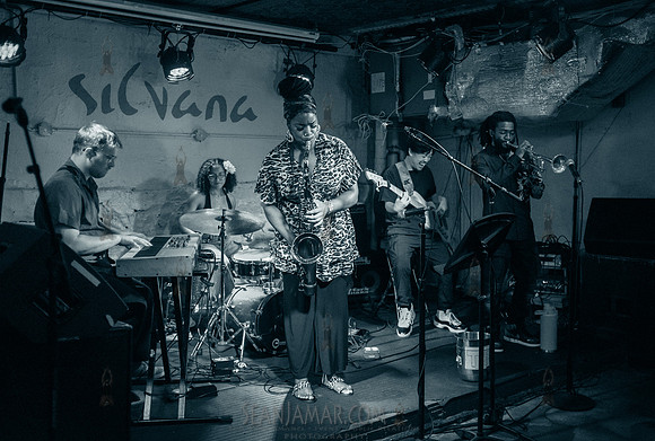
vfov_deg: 34.8
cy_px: 208
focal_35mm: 39
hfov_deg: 49.8
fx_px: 705
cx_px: 350
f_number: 2.5
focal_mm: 35
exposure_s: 1/320
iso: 8000
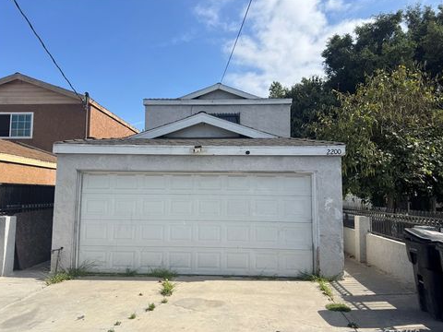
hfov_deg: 69.4
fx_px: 320
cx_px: 222
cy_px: 167
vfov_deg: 54.9
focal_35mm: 25
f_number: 1.78
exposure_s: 1/4608
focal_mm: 6.76
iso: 80
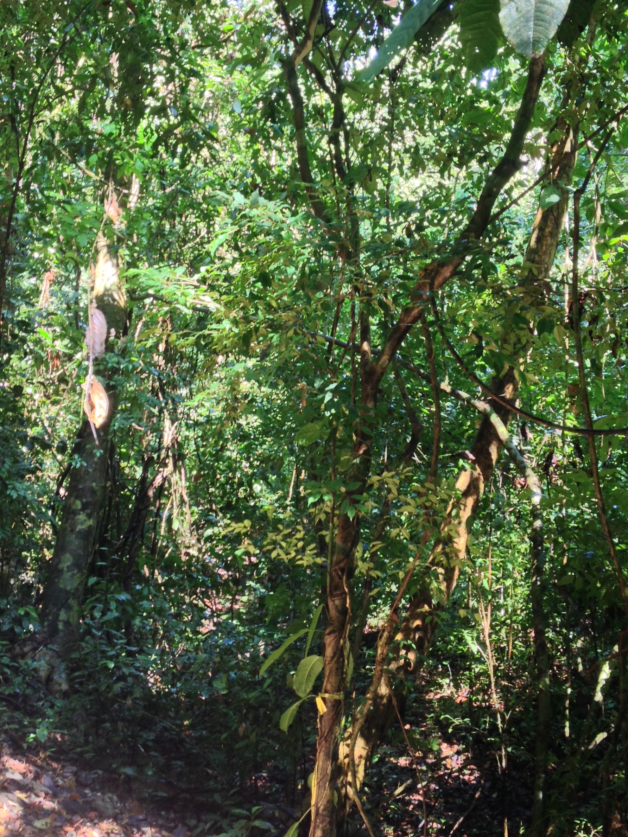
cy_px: 358
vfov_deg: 39.6
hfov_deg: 30.3
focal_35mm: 48
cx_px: 300
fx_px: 1161
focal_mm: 4.28
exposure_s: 1/24
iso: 50
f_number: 2.4
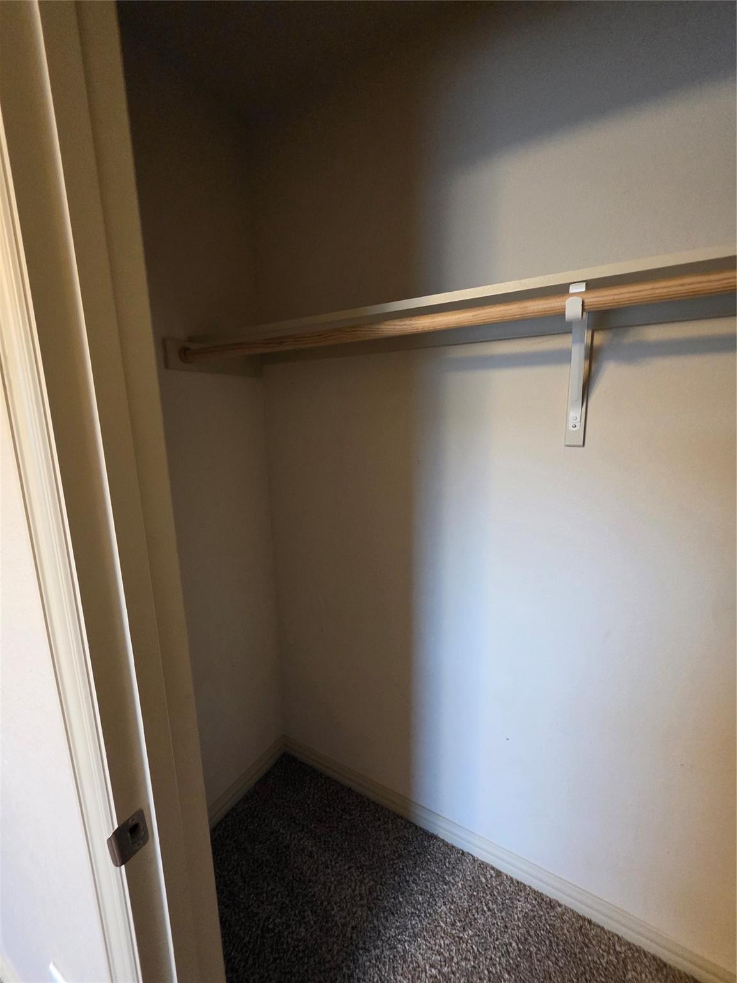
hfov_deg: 89.9
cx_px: 368
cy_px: 492
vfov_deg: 106.2
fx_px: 369
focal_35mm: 13
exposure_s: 1/60
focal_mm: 2.2
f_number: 1.9
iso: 640
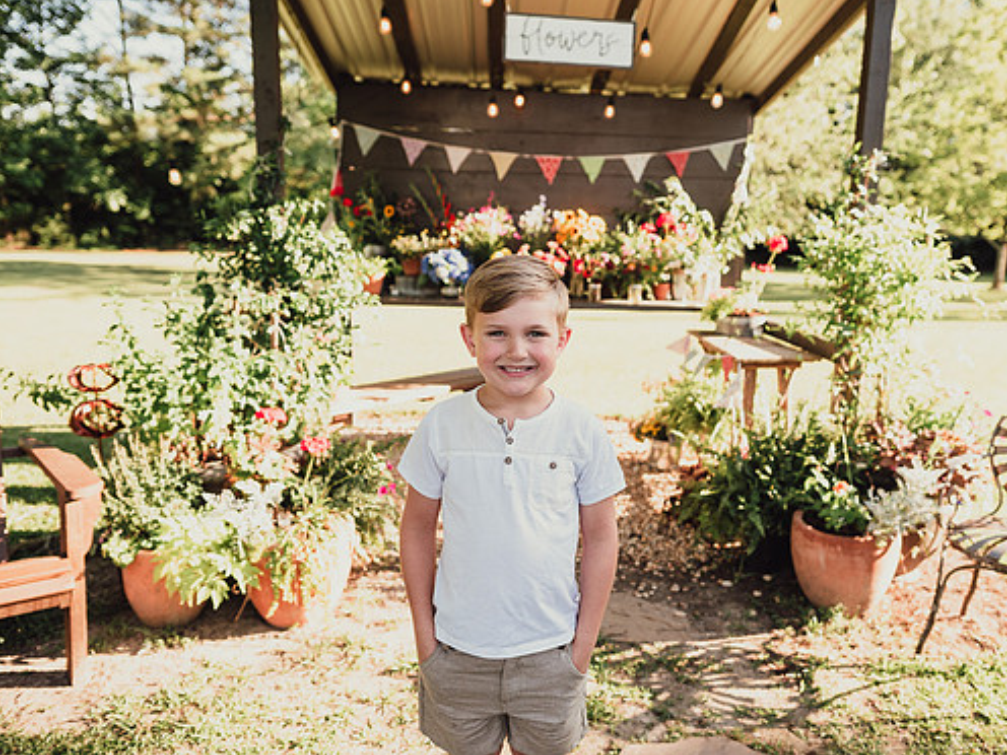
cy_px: 385
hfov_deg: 65.2
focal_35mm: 27
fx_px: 785
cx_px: 556
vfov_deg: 51.4
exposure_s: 1/400
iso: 160
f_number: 2.8
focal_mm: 24
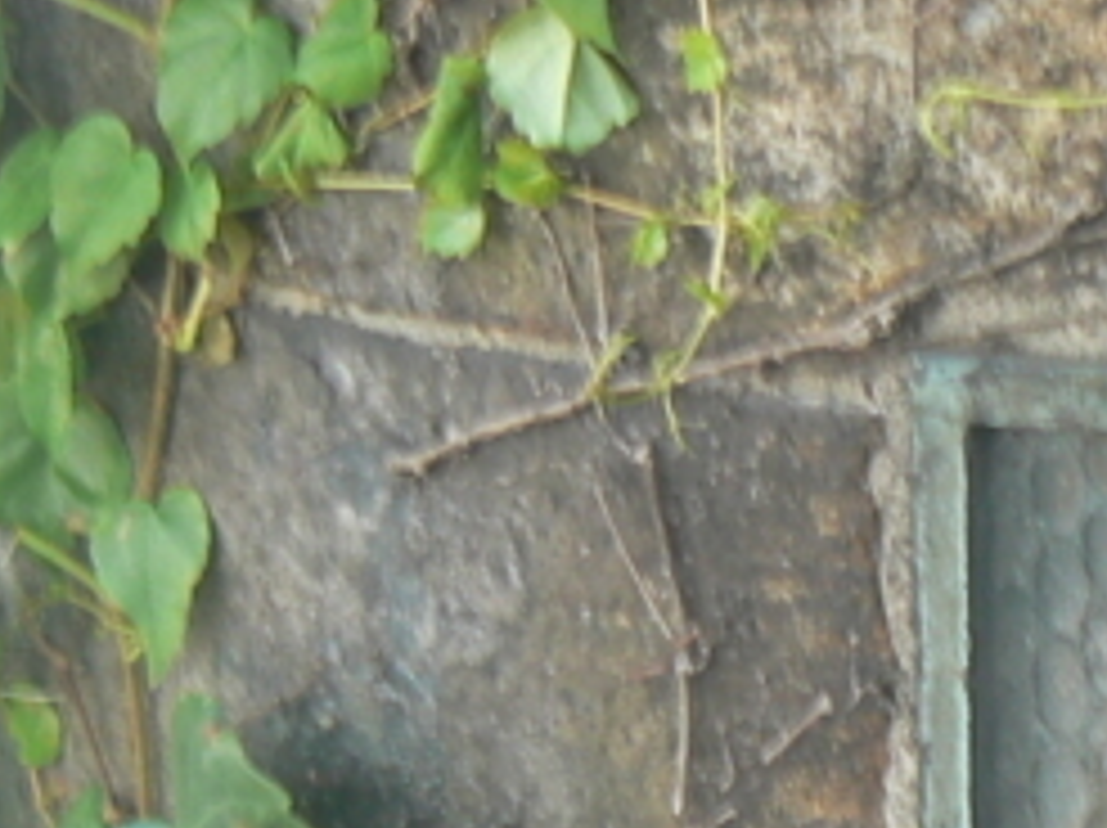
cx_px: 1364
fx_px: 4792
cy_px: 1192
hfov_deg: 12.8
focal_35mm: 150
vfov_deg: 9.6
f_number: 2.8
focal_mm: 6
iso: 80
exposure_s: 1/30
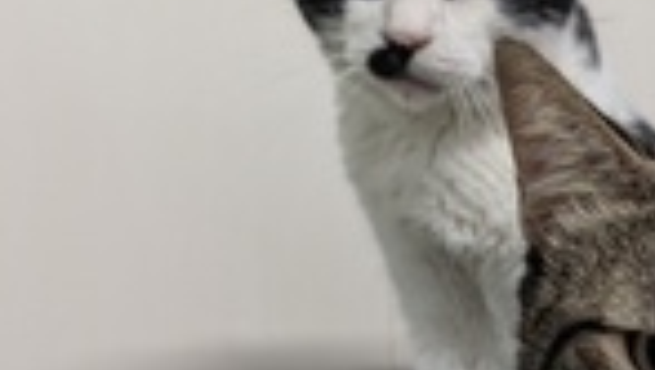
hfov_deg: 28.8
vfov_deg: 16.5
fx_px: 1234
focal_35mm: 71
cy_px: 410
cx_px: 555
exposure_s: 1/100
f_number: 1.68
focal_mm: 6.9
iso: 911
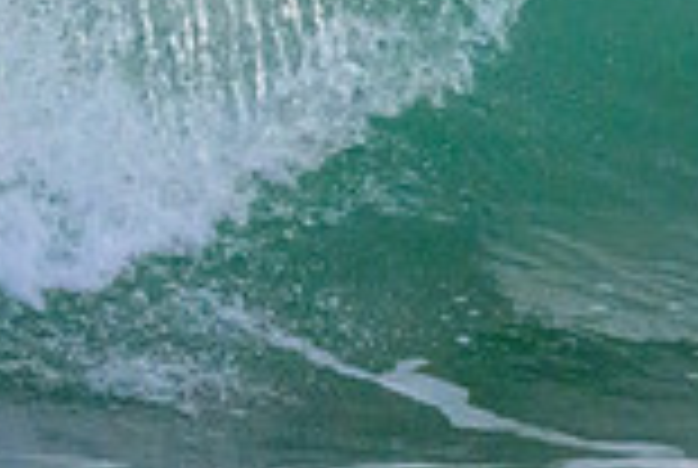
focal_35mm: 2991
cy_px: -173
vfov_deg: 0.5
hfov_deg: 0.7
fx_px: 58103
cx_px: -351
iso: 10000
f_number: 11
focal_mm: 800
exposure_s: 1/2000
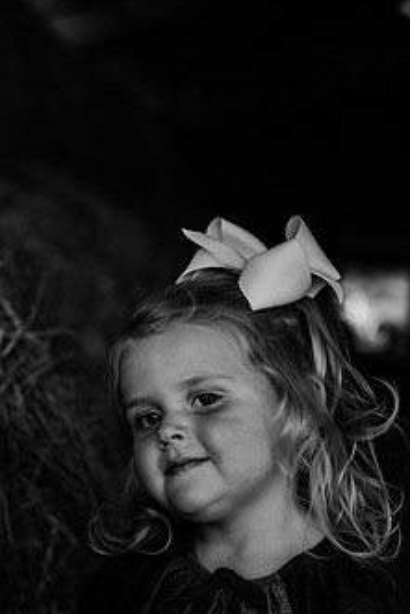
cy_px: 408
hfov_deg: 20.0
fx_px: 1160
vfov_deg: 29.4
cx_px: 189
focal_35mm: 68
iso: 200
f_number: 2.8
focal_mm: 50
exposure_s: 1/800
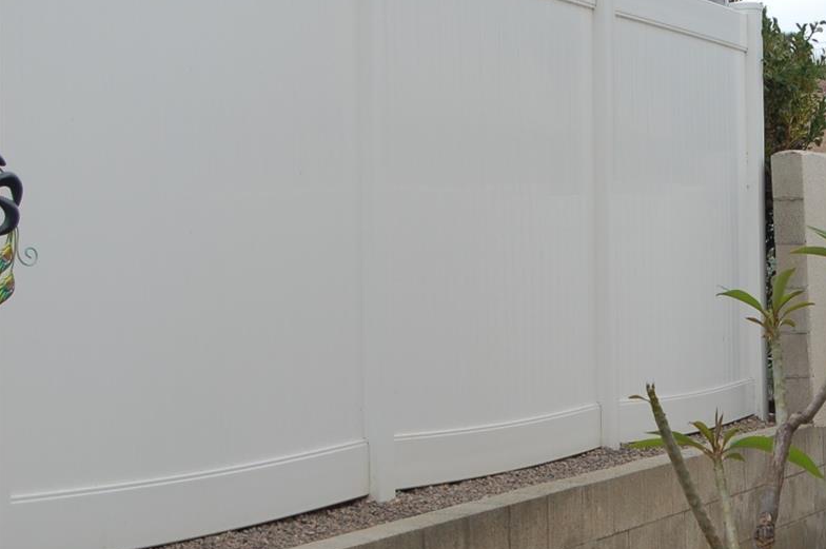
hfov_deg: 15.3
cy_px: 363
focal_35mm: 132
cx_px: 788
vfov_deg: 10.4
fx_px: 3025
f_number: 8
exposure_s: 1/200
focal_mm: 46
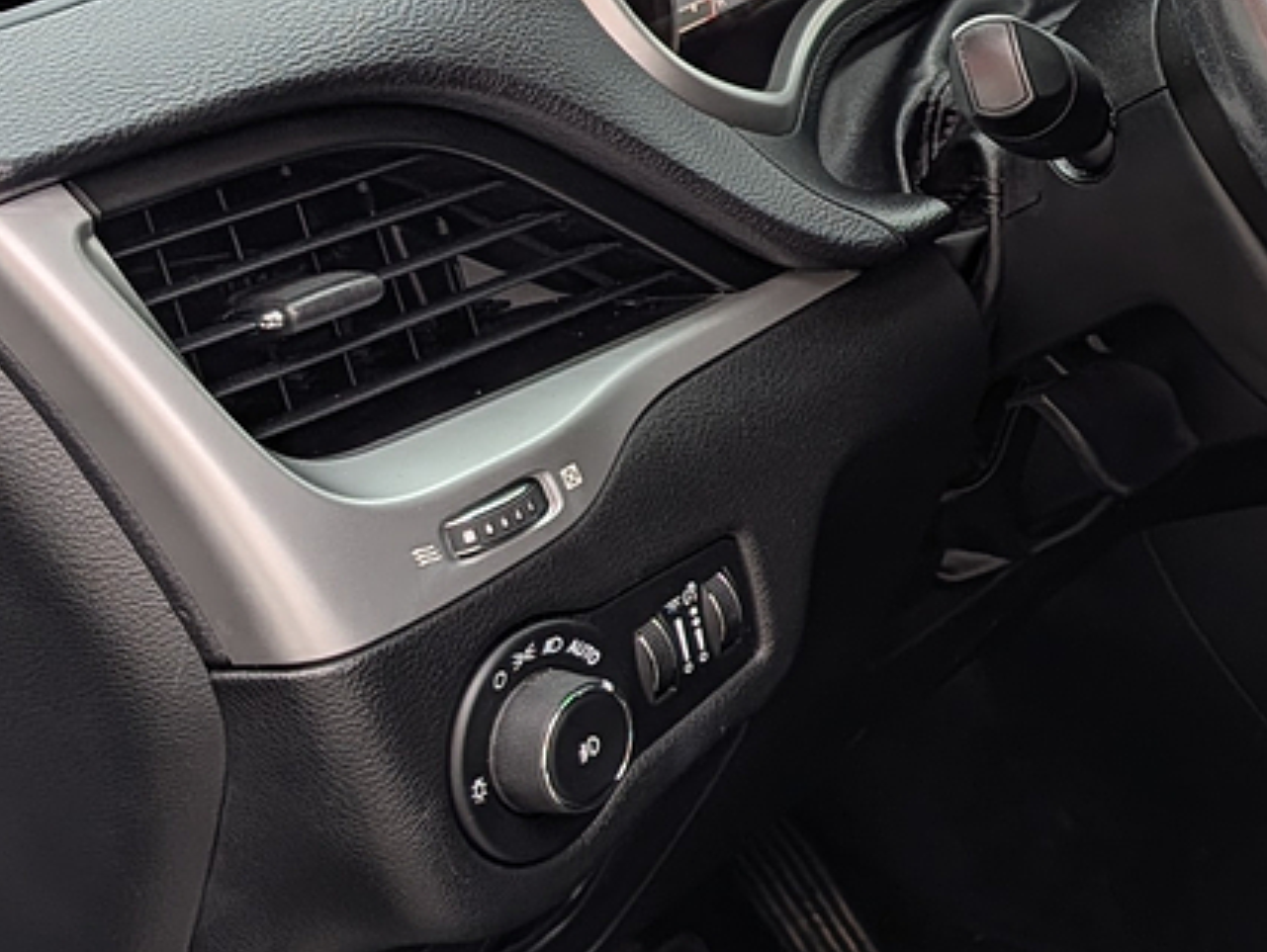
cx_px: 2080
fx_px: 3297
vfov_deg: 16.4
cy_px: 254
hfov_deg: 18.4
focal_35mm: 90
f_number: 1.68
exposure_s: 1/907
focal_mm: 6.9
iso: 19
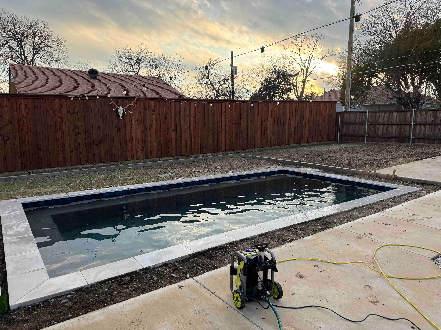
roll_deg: -0.2
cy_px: 165
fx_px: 306
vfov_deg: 56.8
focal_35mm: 24
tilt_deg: -8.6
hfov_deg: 71.6
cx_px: 220
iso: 80
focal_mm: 6.86
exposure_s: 1/912
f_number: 1.78
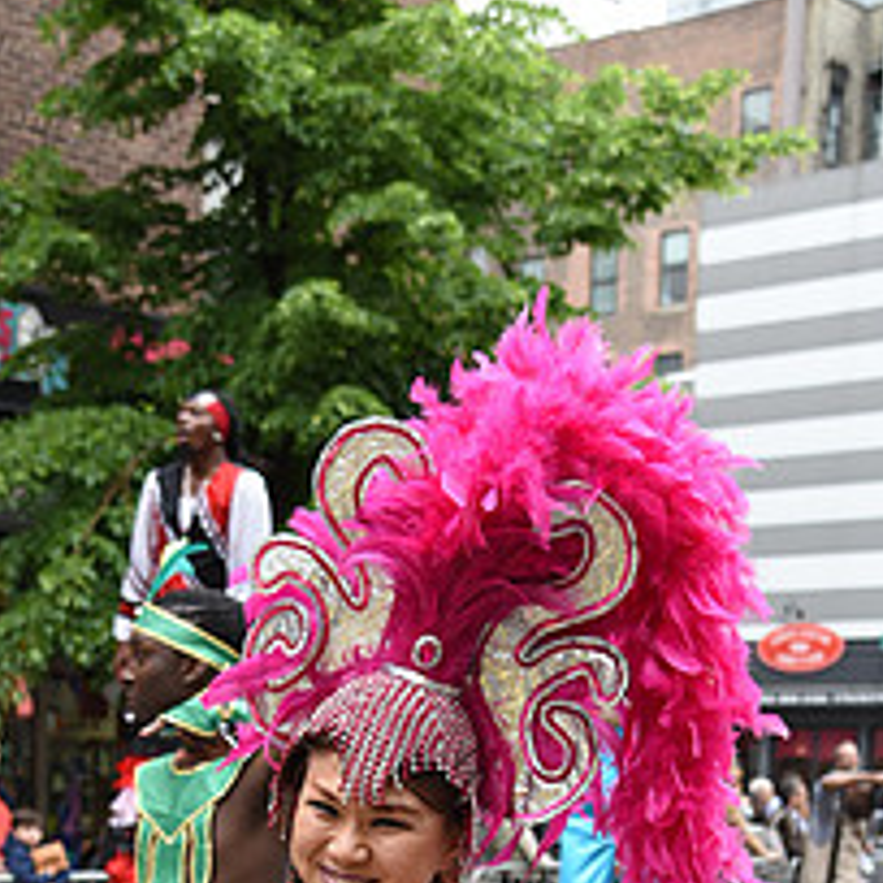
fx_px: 2164
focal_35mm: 75
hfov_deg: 23.0
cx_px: 379
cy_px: 1047
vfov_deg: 21.5
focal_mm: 31
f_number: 4
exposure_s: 1/400
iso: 400
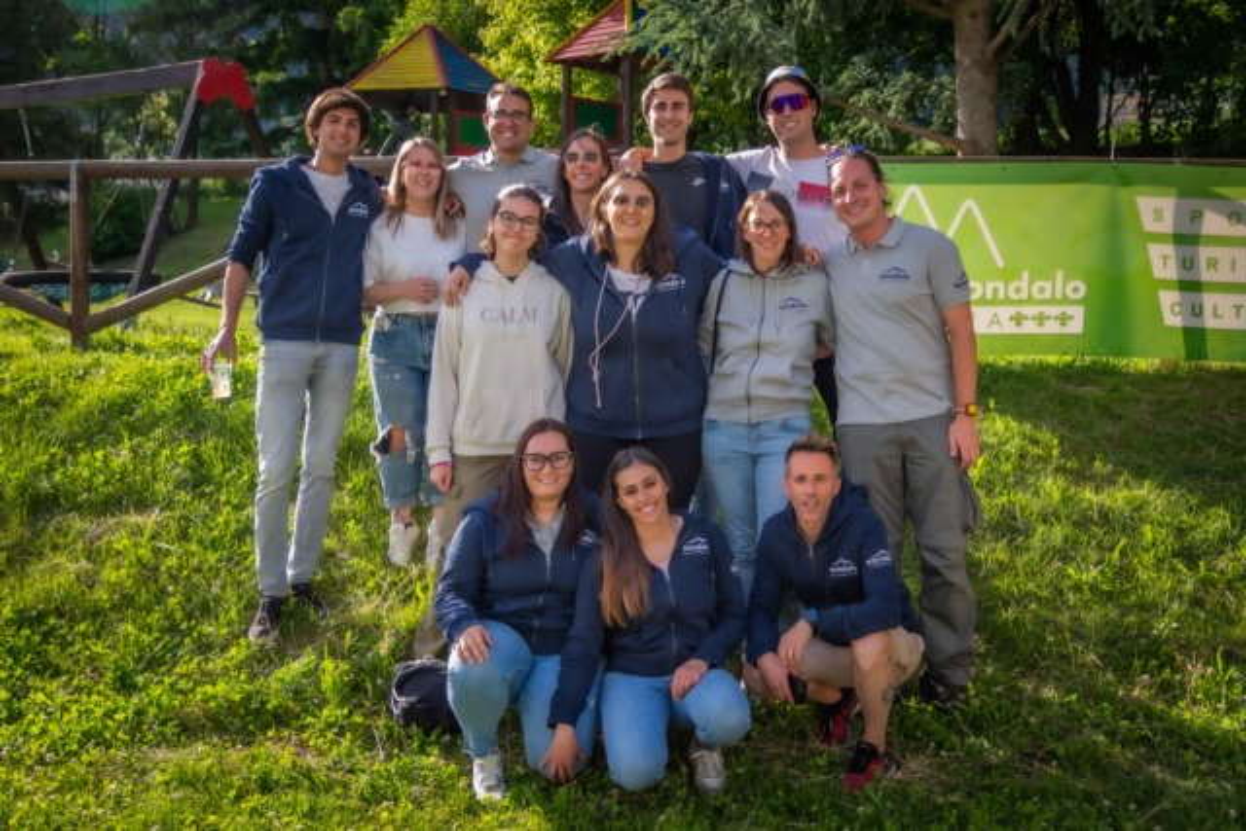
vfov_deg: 36.9
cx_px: 623
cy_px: 416
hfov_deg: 53.1
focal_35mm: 36
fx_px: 1246
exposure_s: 1/320
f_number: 4
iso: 100
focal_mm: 24
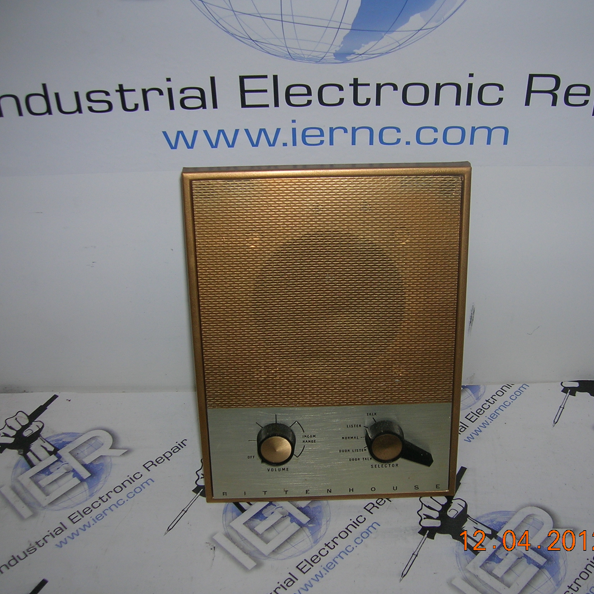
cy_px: 301
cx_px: 341
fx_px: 796
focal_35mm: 41
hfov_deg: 40.8
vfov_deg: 40.9
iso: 50
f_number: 2.9
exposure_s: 1/60.1
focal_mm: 5.7
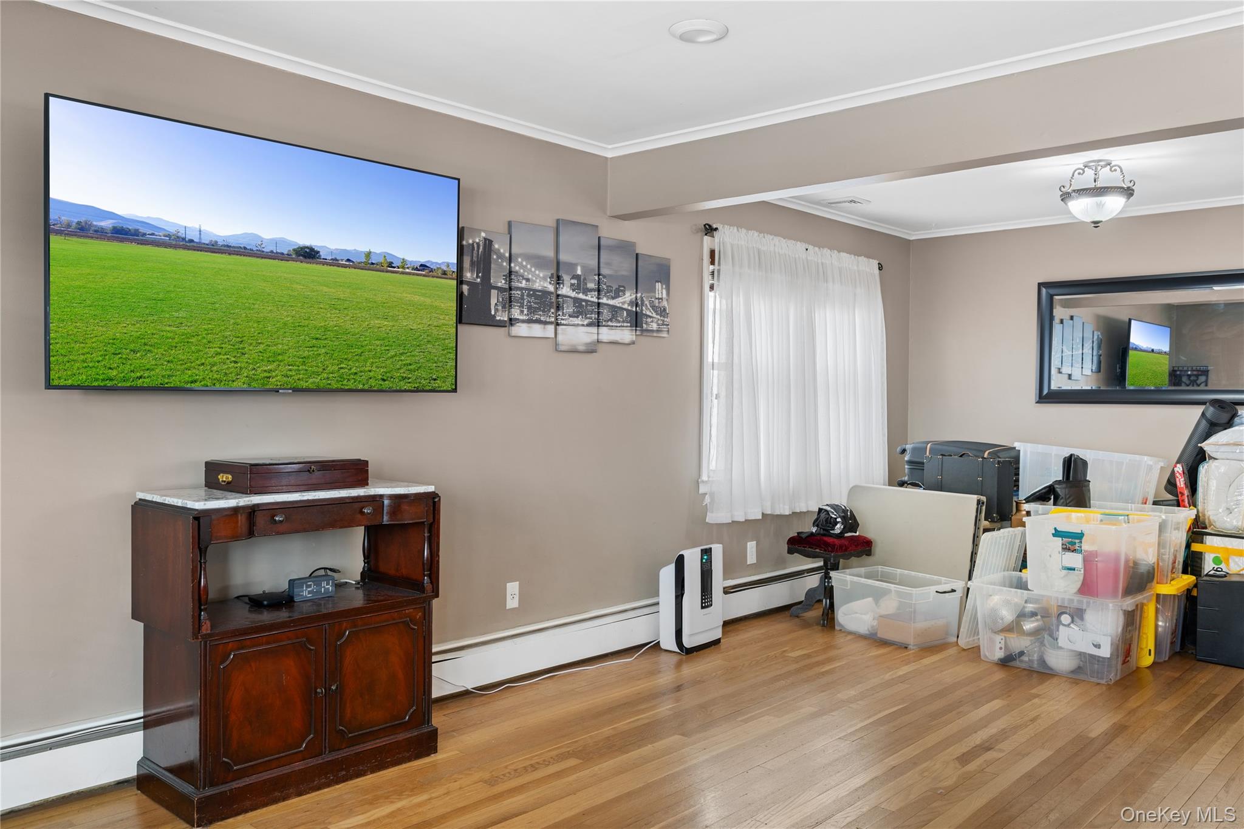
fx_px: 967
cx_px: 622
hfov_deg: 65.5
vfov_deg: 46.4
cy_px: 414
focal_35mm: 28
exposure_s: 1/1.67
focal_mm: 28
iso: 100
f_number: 8
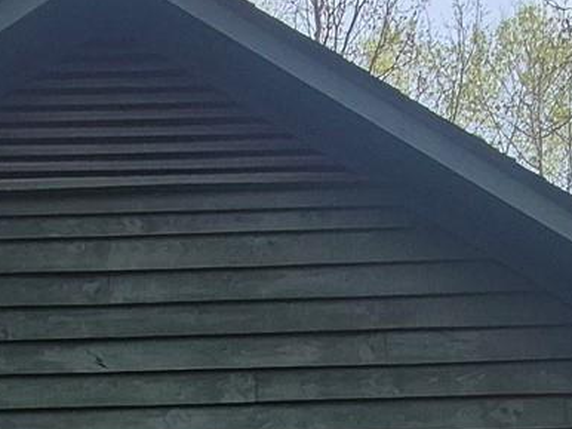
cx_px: 274
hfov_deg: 28.2
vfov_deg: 17.3
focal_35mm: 69
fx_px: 1139
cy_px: 778
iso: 50
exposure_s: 1/910
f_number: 2.2
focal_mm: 1.74
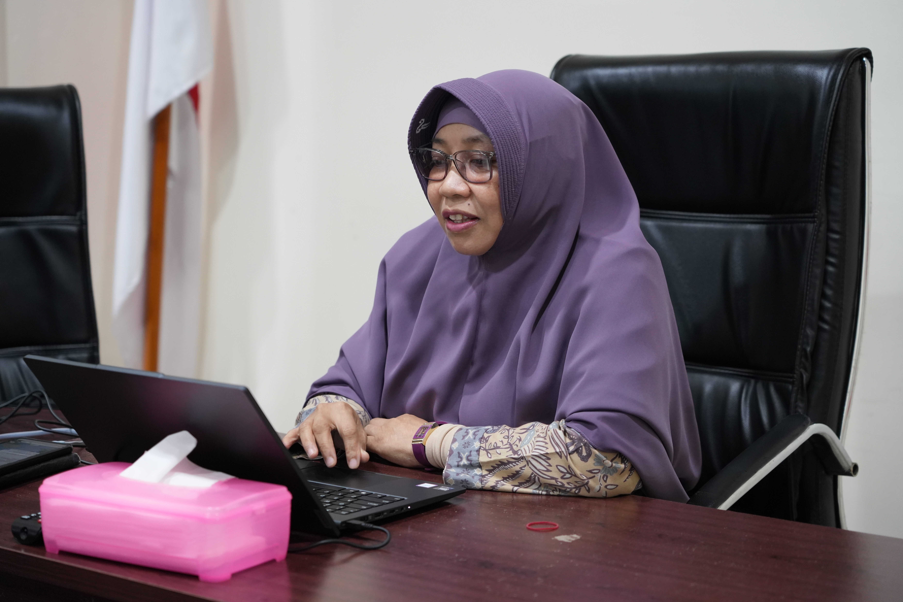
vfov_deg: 17.9
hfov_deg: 26.7
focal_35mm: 76
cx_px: 452
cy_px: 301
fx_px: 1906
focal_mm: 76
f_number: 4
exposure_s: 1/80
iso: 2500
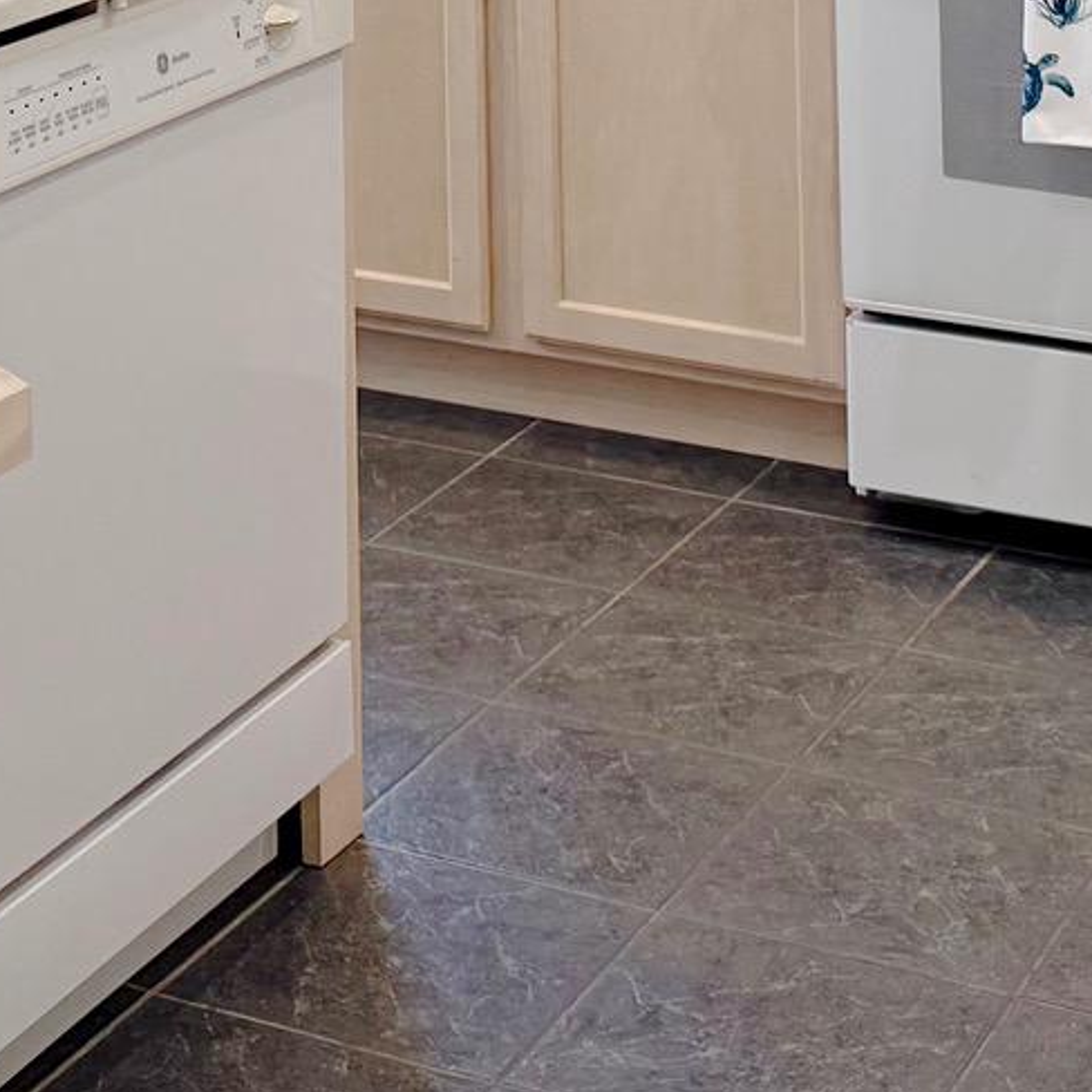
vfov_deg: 17.5
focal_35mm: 89
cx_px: 327
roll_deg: +0.9
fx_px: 3176
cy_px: -542
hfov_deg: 19.4
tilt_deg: -1.2
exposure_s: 1/178
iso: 160
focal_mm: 6.76
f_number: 1.78
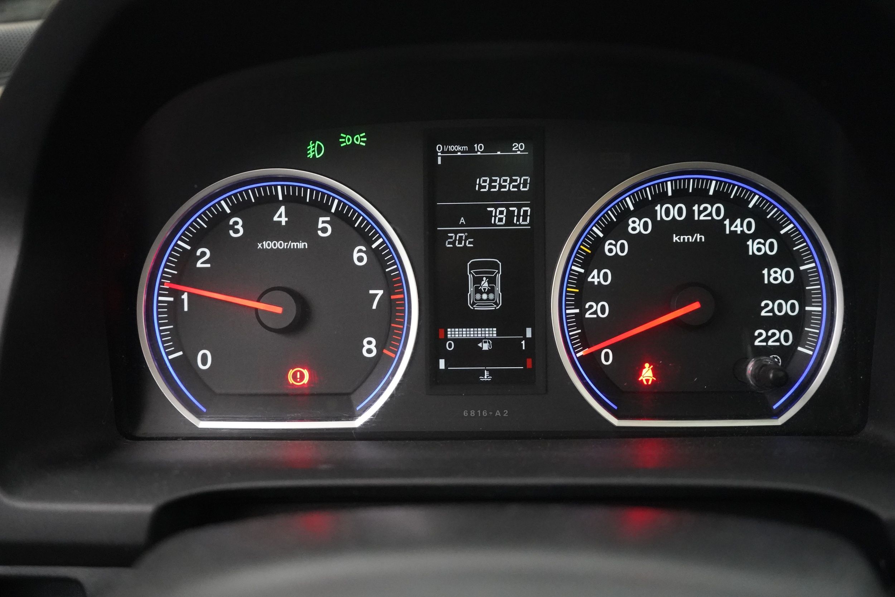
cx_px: 448
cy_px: 298
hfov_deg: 47.4
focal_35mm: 41
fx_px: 1019
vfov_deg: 32.6
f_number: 4.5
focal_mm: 41
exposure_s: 1/125
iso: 12800
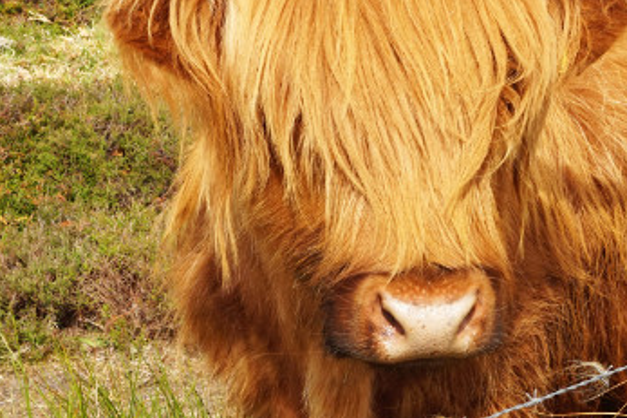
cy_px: 160
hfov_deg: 24.4
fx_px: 1445
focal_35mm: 83
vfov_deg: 16.4
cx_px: 383
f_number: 11
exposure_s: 1/80
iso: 100
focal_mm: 24
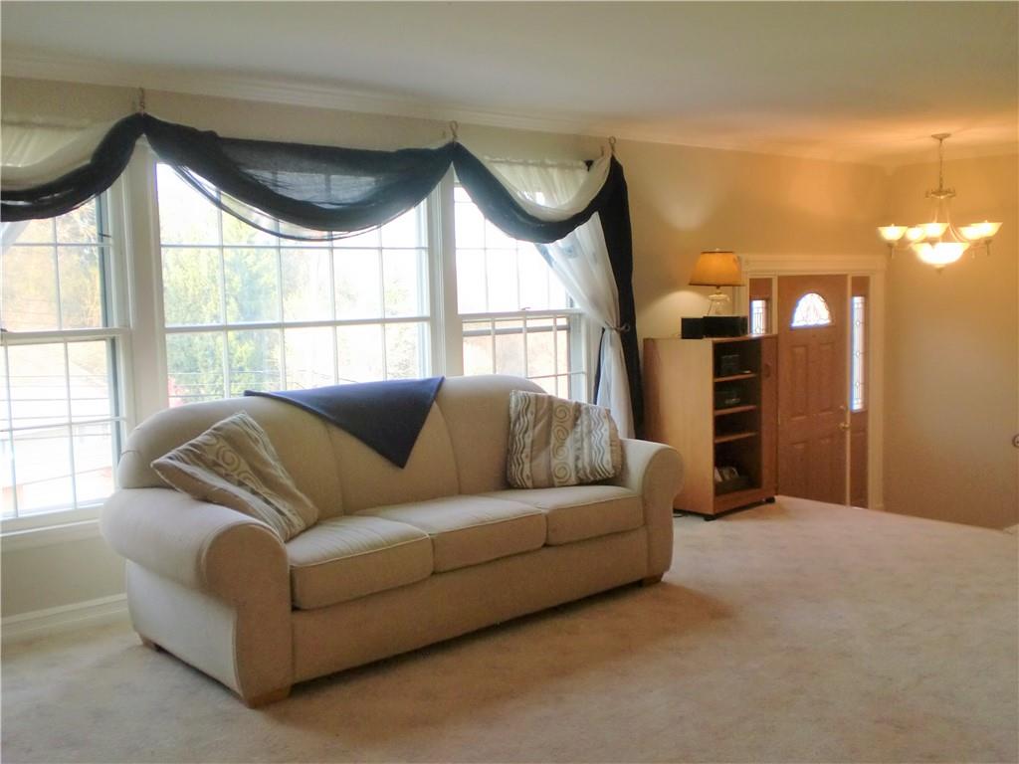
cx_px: 510
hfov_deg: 52.6
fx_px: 1030
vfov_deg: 40.7
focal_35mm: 35
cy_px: 382
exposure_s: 1/60
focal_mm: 6.3
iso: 160
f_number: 3.1
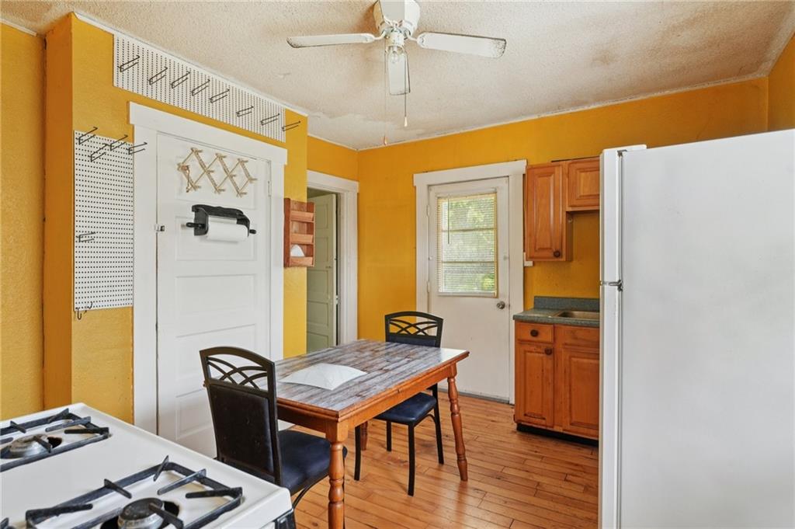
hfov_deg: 89.4
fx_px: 402
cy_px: 264
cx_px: 398
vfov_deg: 66.7
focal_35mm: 18
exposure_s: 1/8
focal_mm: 18.2
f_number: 8
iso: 400
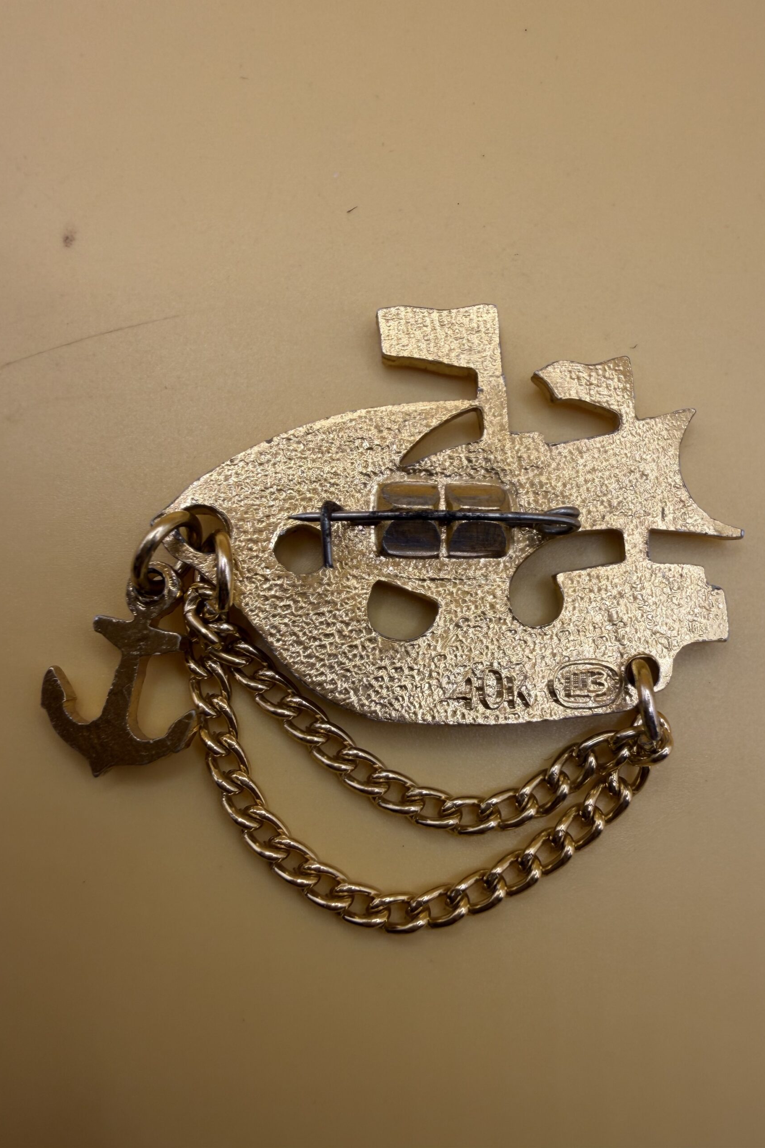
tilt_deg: -81.1
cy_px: 574
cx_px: 397
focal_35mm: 25
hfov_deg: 51.3
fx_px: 797
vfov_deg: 71.5
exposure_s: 1/140
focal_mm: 2.22
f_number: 2.2
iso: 25
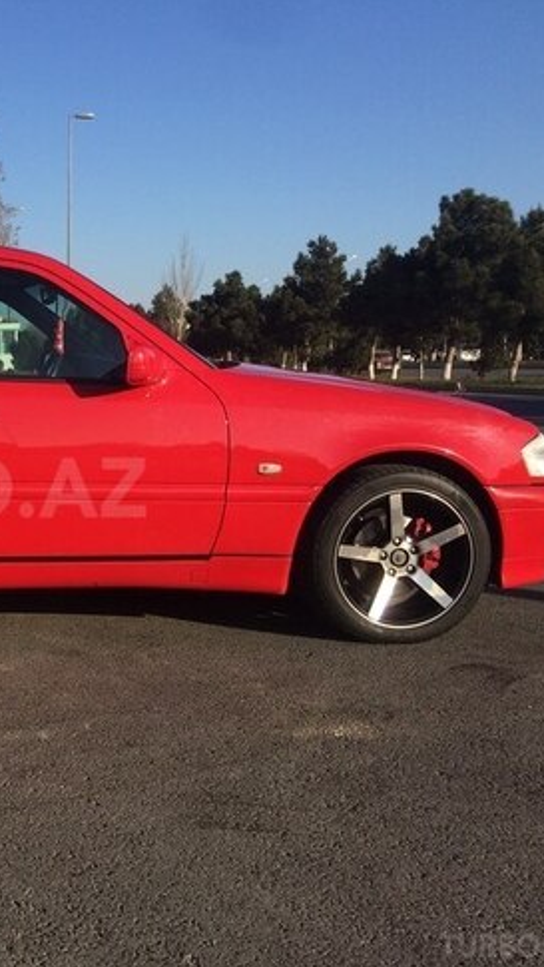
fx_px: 1102
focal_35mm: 43
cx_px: -58
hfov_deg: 25.6
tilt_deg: -6.5
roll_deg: +1.4
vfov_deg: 47.3
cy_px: 487
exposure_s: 1/1786
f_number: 2.2
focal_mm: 4.15
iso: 32
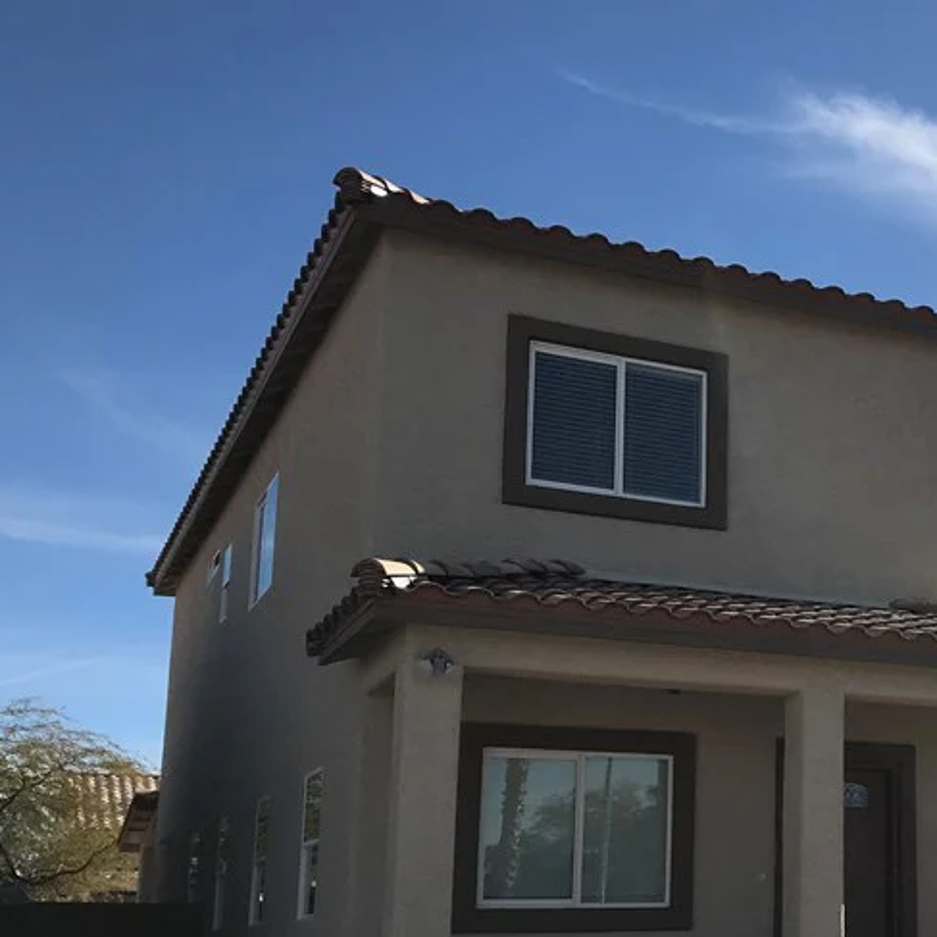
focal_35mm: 52
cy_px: 643
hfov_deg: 30.4
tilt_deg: +12.0
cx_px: 945
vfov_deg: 32.4
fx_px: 1592
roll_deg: +0.9
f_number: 1.8
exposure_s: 1/4000
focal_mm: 3.99
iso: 20
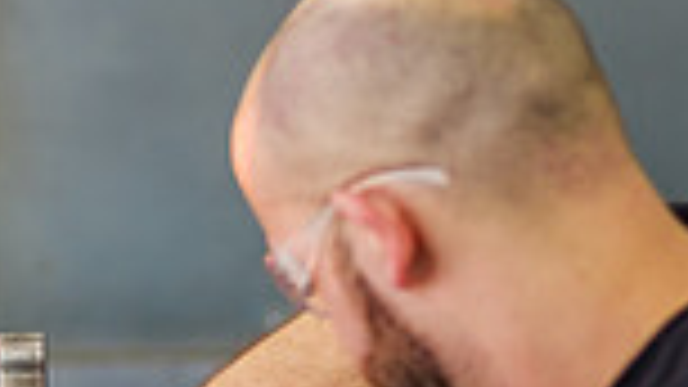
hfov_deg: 6.1
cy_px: 117
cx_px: -423
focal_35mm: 346
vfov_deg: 3.5
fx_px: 6311
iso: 200
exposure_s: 1/125
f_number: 1.2
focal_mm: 56
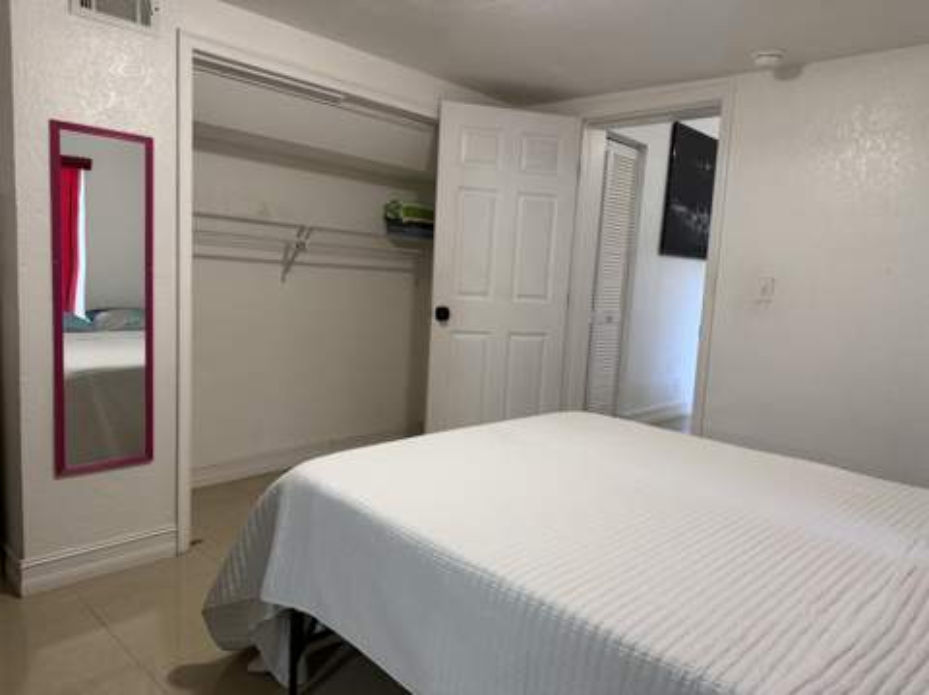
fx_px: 643
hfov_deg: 71.7
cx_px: 464
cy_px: 348
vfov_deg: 56.7
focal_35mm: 24
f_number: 1.78
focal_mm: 6.76
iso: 320
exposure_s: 1/60
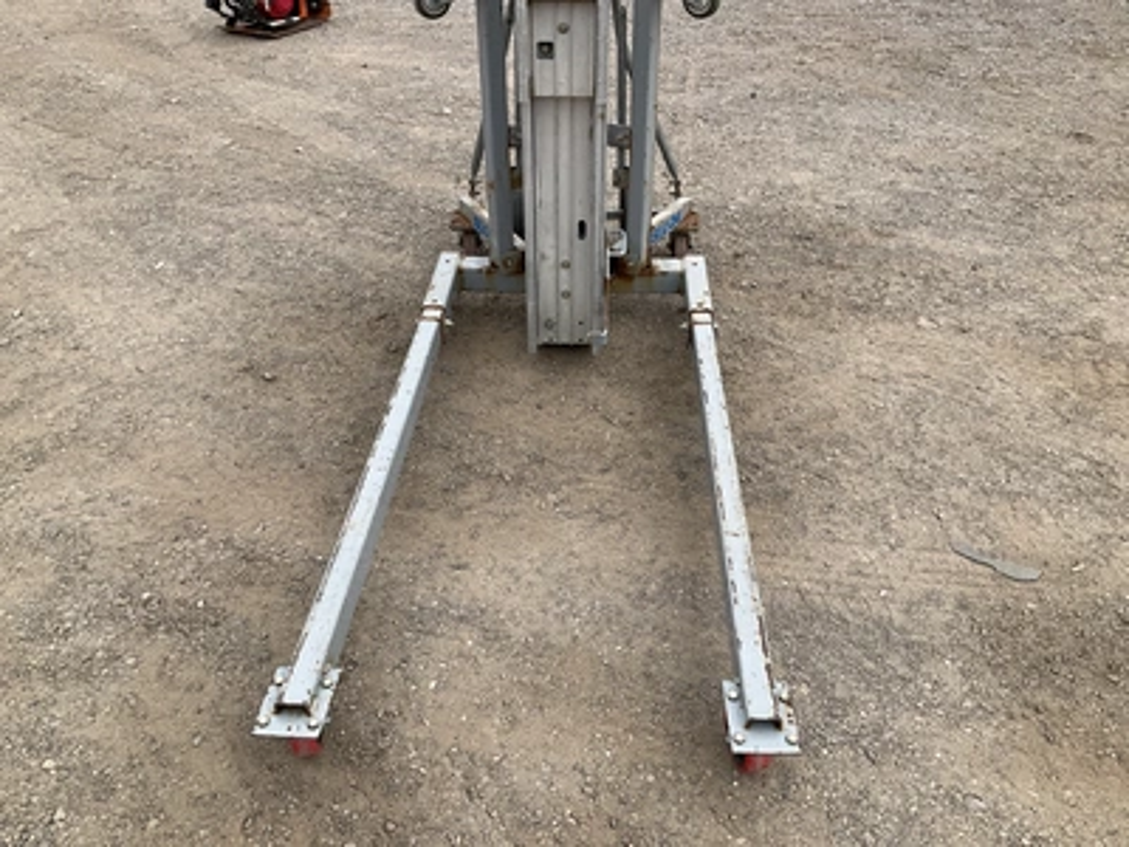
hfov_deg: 61.7
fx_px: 946
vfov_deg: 48.2
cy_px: 424
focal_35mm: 29
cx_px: 564
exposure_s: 1/1195
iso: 25
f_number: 1.8
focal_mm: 3
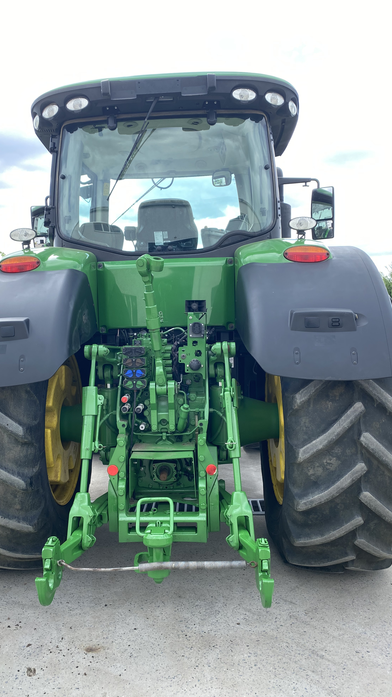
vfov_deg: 66.1
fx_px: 536
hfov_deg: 40.0
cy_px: 350
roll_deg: +2.7
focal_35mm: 29
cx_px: 159
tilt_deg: -3.7
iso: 32
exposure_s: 1/296
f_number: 1.8
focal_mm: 4.25
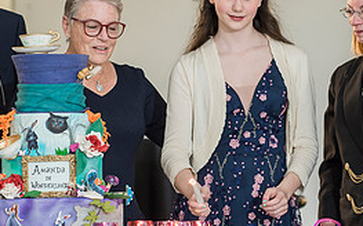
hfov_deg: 6.7
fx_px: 3114
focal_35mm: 315
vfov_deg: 4.2
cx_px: 239
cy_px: 82
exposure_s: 1/160
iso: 1000
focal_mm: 140
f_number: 4
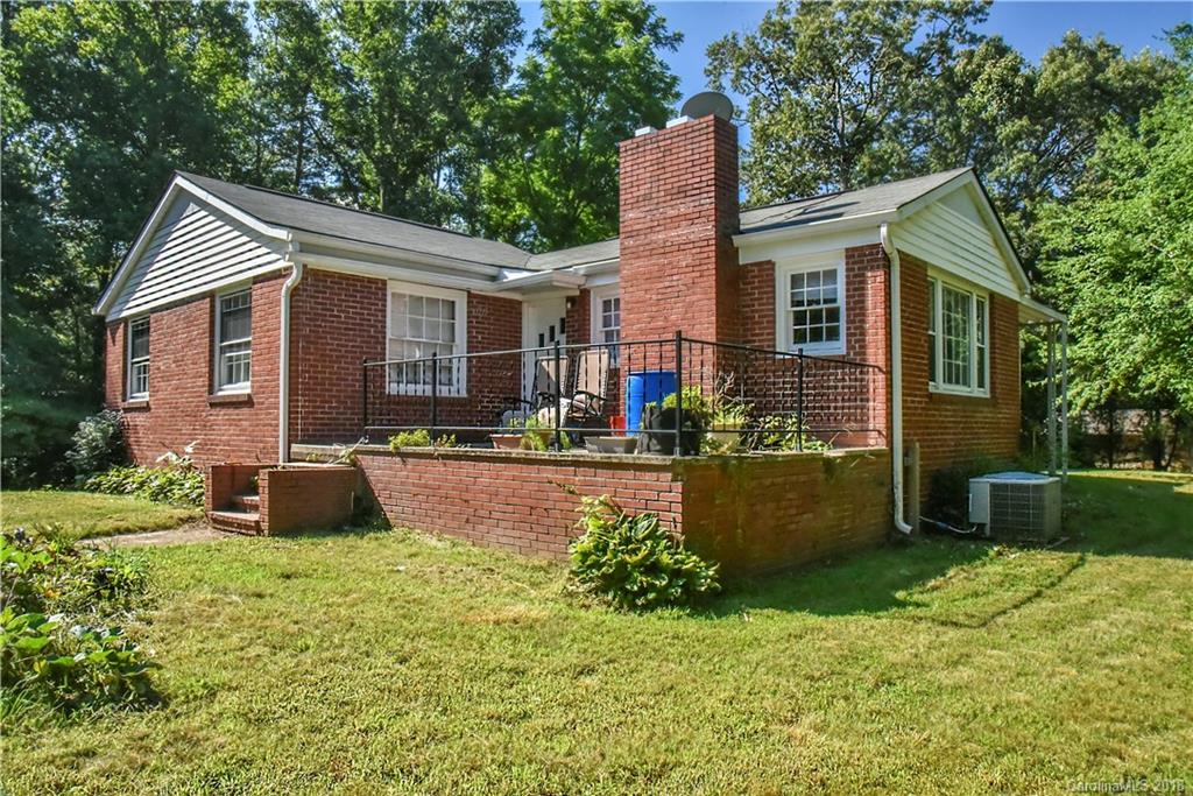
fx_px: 795
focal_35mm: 24
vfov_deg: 53.1
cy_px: 398
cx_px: 596
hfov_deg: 73.7
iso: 4000
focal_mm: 24
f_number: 20
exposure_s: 1/400
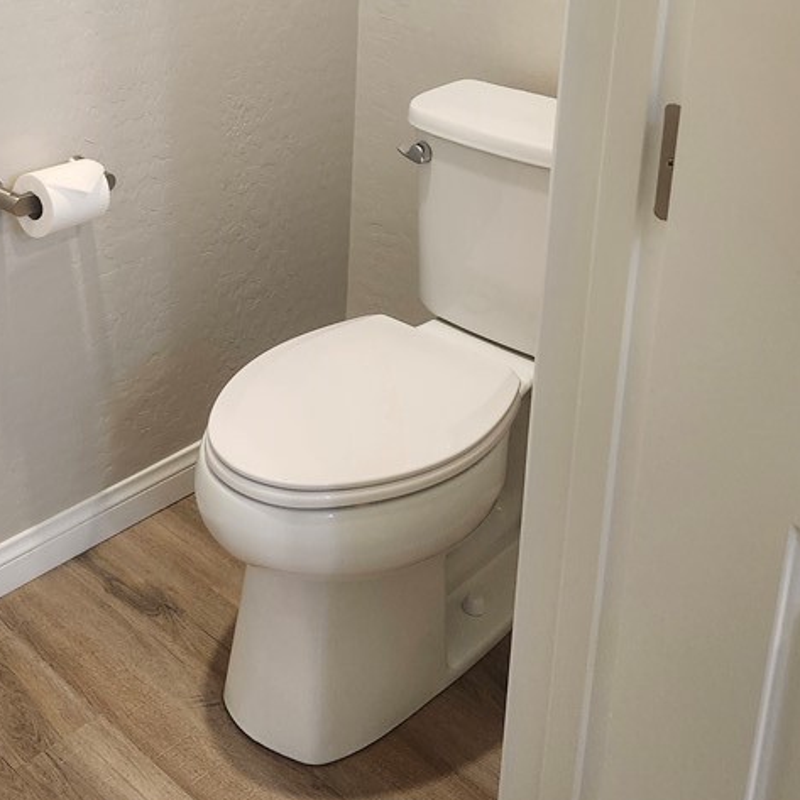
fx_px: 1150
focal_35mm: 44
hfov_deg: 37.8
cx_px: 247
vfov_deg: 36.6
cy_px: 122
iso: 400
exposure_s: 1/120
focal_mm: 5.54
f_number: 1.8
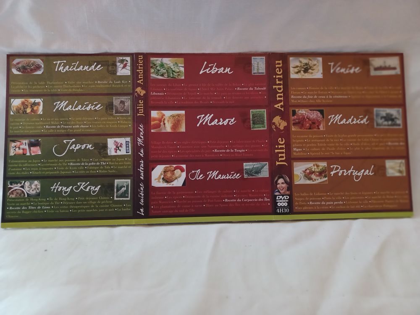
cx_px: 210
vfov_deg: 54.9
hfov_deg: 69.4
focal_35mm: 25
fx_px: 303
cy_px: 158
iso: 1000
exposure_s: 1/20
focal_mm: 4.6
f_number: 1.8
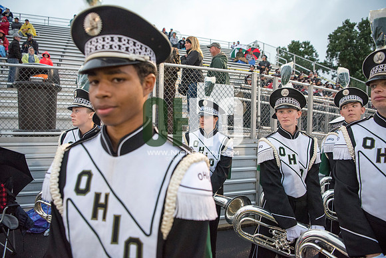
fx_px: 257
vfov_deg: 53.2
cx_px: 193
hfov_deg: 73.7
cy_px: 129
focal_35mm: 24
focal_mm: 24
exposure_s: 1/800
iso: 2000
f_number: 3.2
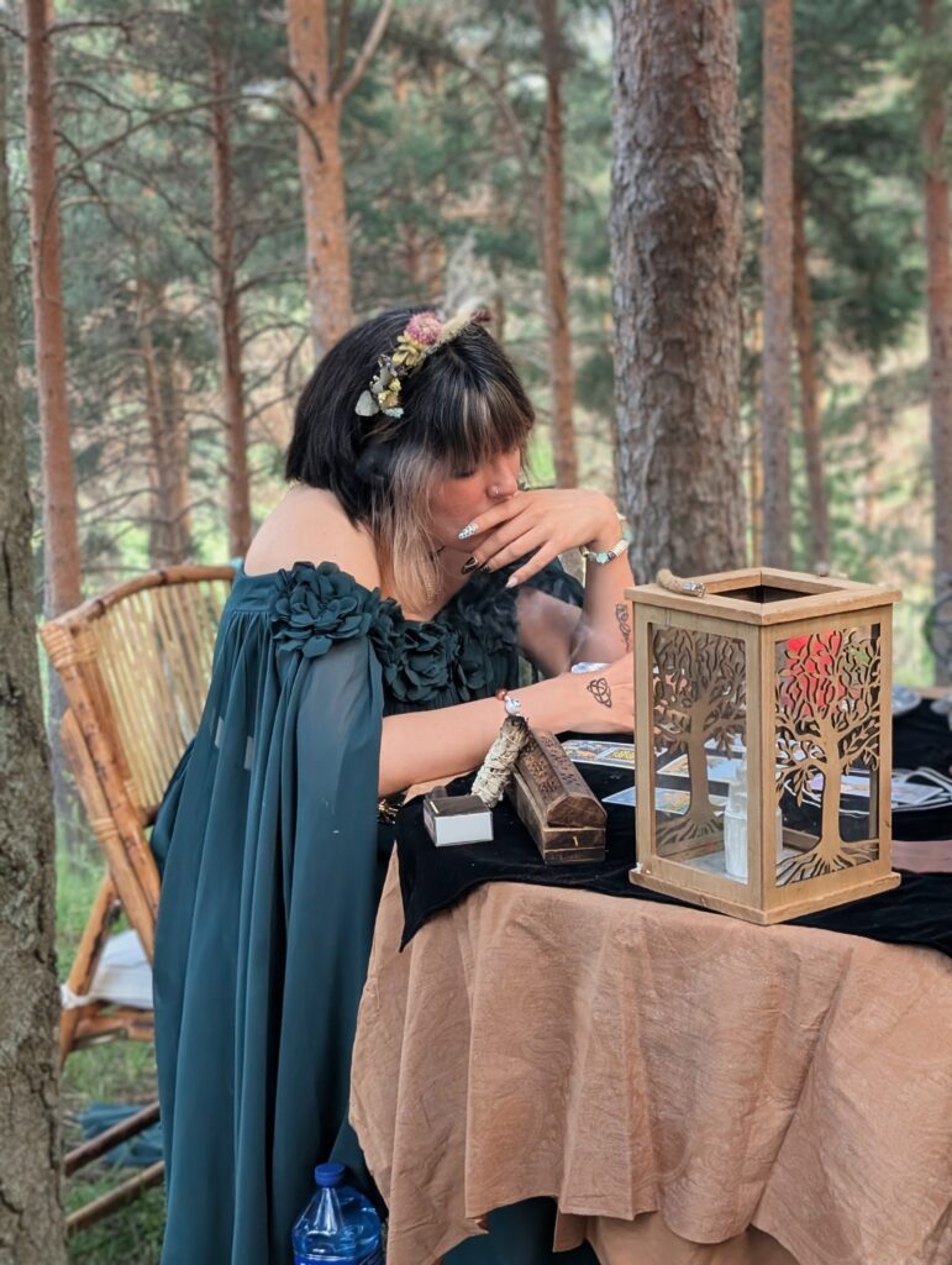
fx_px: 1792
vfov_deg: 38.9
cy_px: 632
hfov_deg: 29.7
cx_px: 476
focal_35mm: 49
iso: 384
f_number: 1.68
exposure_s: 1/52.5
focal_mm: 6.9
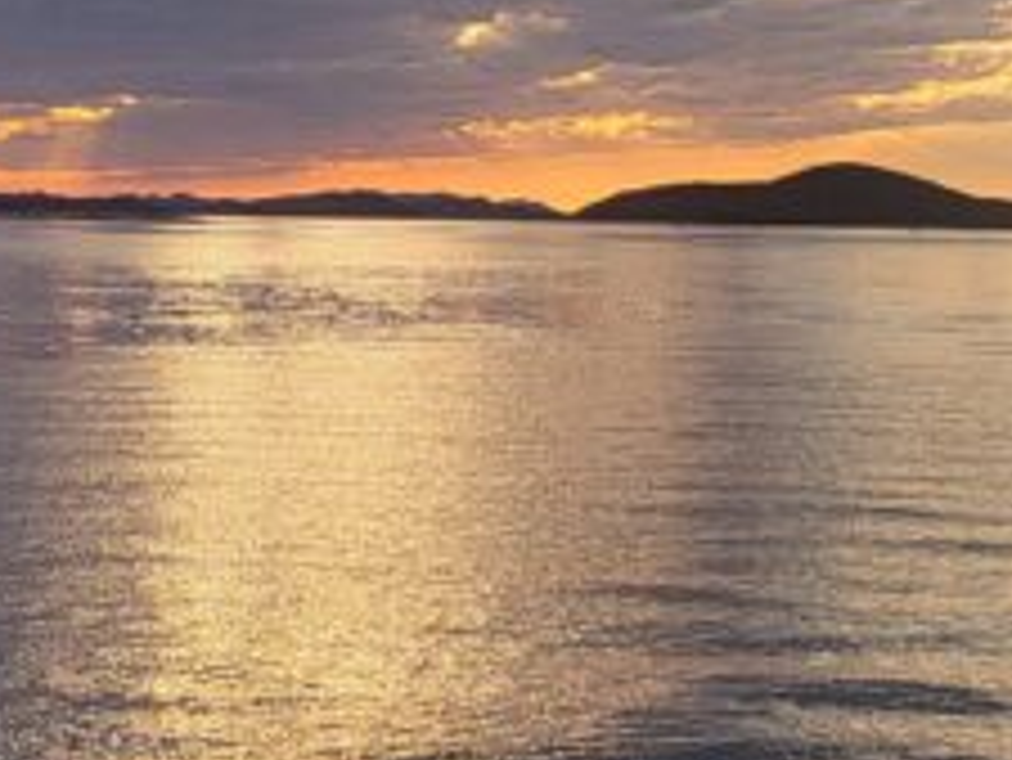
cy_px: 108
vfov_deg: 13.5
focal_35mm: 109
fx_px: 3188
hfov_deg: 18.0
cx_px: 441
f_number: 1.8
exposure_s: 1/1044
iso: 40
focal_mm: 5
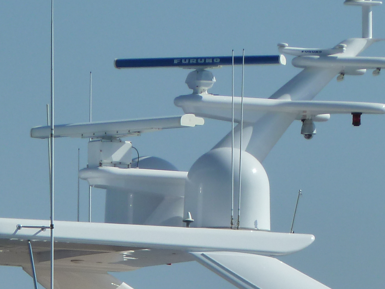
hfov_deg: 2.8
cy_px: 396
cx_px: 193
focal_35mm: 699
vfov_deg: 2.1
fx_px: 7775
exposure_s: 1/800
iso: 125
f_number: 5.6
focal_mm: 39.7
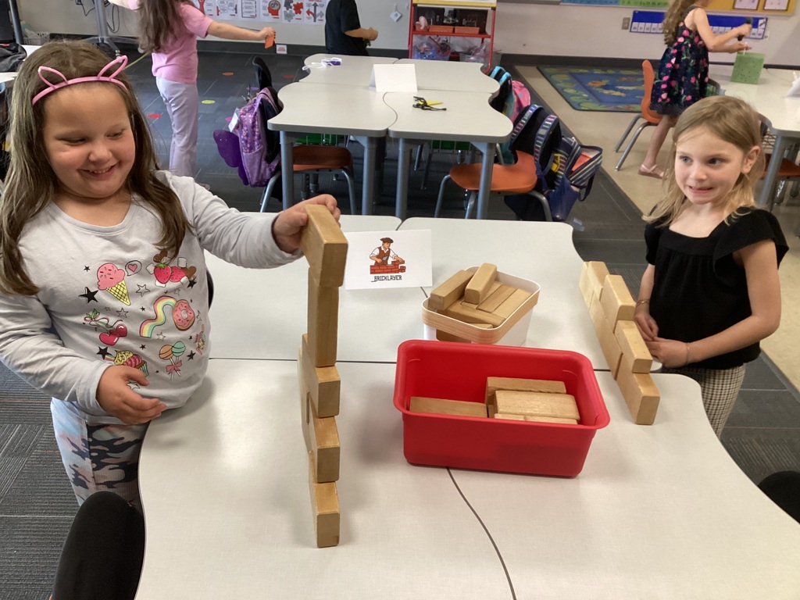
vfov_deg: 45.4
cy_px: 300
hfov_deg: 58.4
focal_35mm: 31
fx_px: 716
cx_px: 400
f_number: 2.4
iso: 320
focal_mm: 3.3
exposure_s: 1/30
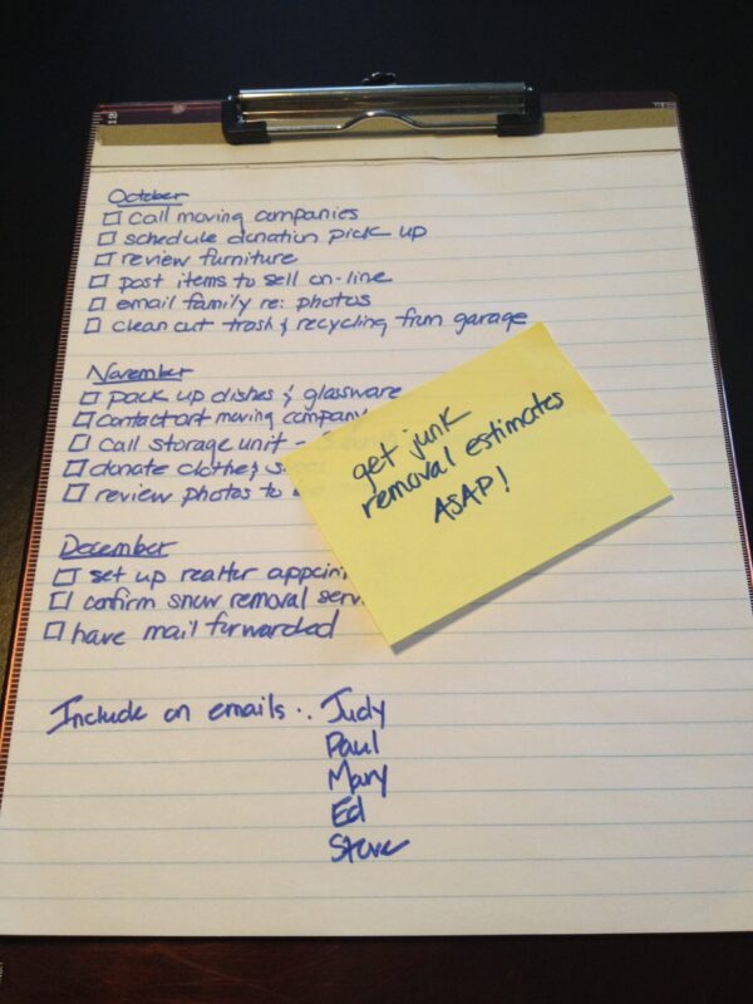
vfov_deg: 52.6
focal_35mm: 35
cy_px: 502
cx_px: 376
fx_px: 1015
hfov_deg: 40.7
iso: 160
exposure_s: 1/20
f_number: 2.4
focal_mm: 4.28
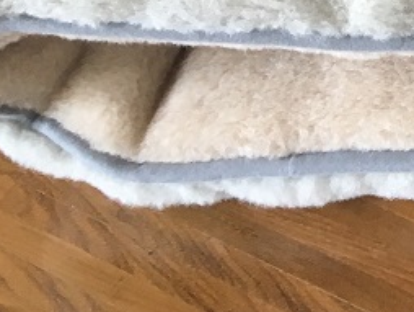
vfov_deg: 12.1
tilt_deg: -40.3
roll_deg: +3.2
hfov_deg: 14.6
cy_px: -234
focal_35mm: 114
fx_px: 1365
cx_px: 802
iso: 64
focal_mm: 4.15
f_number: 2.2
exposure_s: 1/33
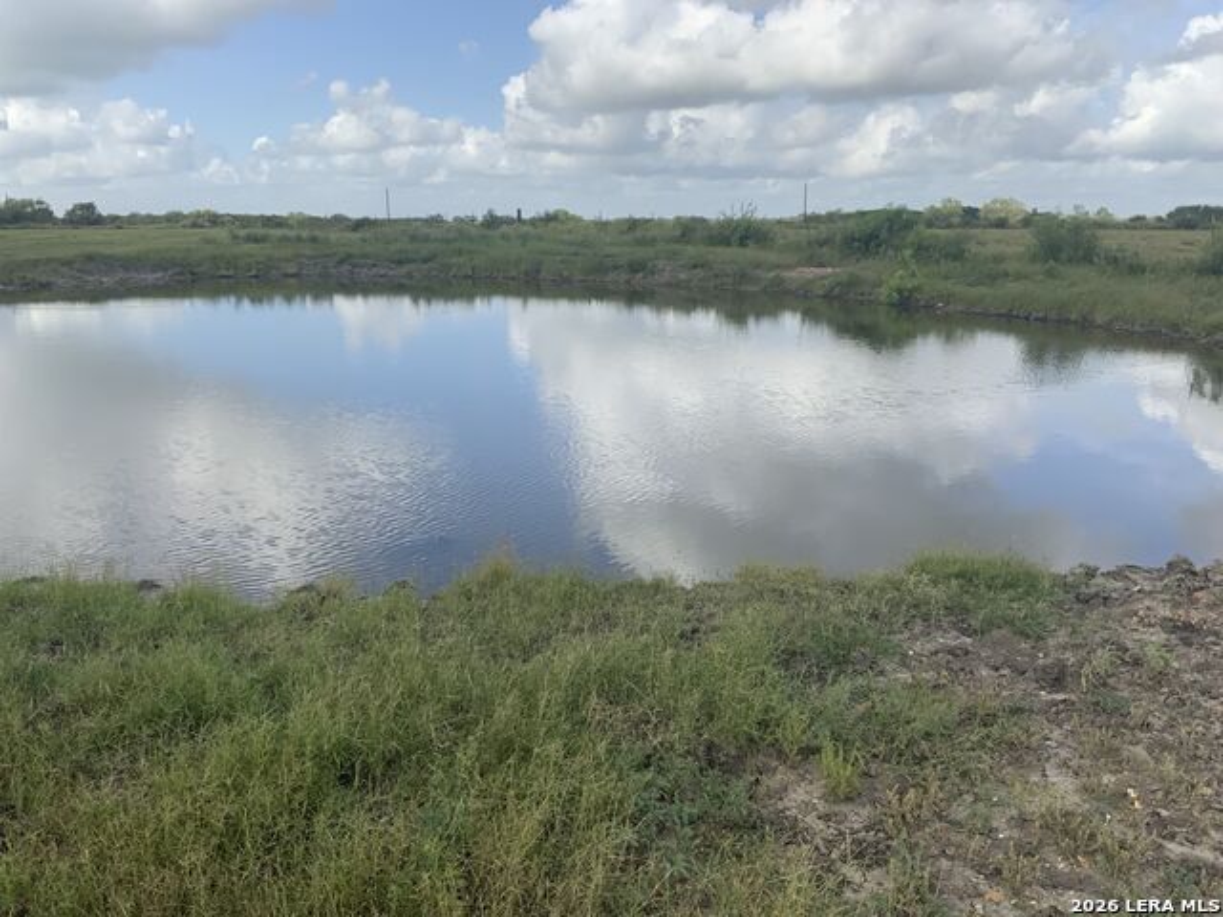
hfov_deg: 61.7
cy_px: 458
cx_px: 612
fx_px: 1025
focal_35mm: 29
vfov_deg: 48.2
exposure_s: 1/1786
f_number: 1.8
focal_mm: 3
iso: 16
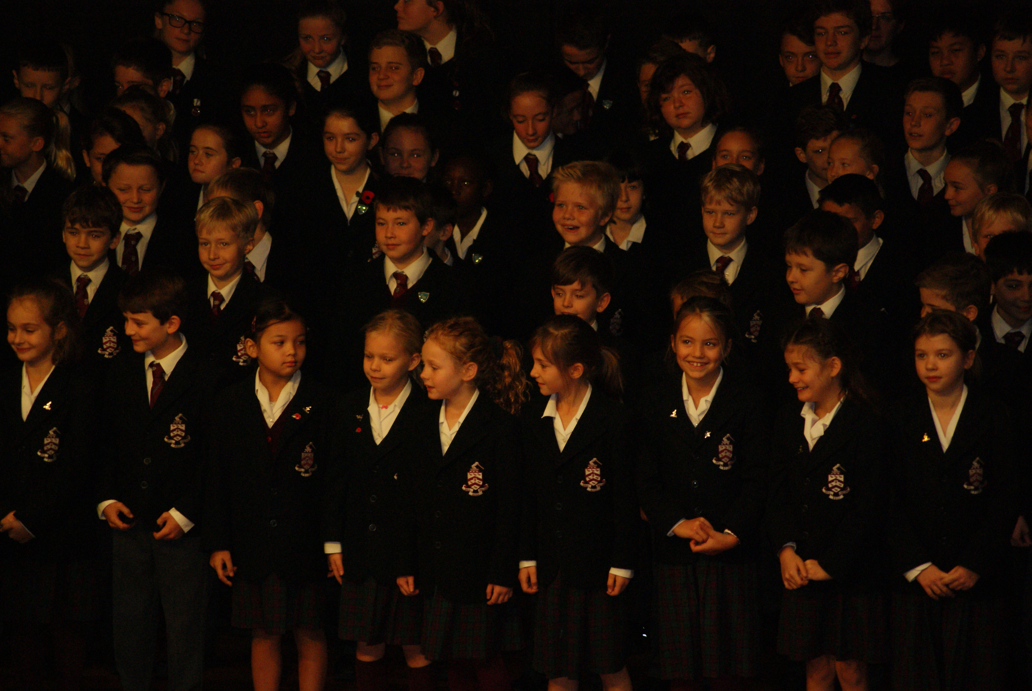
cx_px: 516
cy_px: 346
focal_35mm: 210
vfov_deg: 6.6
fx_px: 6027
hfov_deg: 9.8
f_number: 4.5
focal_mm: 140
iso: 400
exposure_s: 1/125
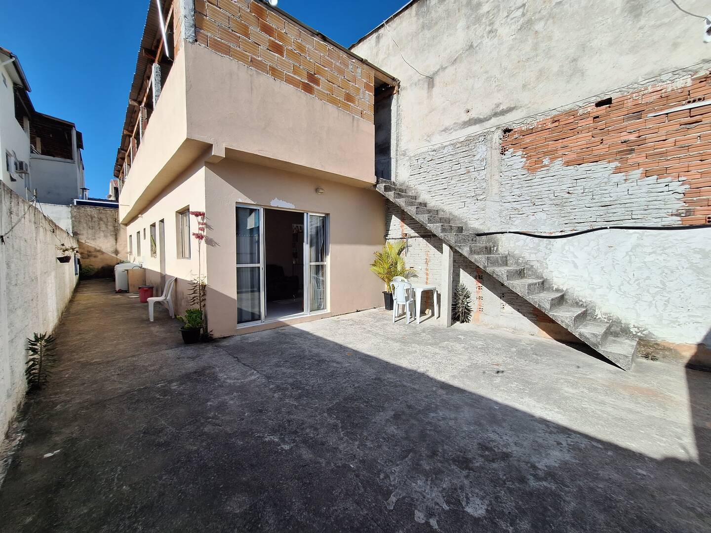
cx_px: 356
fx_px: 267
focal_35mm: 13
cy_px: 266
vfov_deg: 89.9
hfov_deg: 106.2
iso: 40
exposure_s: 1/1664
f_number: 2.2
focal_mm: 1.74
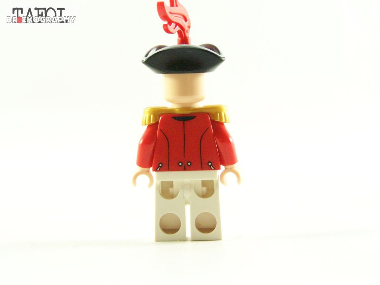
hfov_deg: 18.7
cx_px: 190
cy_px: 142
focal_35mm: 105
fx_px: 1153
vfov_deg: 14.1
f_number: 3.6
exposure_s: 1/60
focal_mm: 17.5
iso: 400
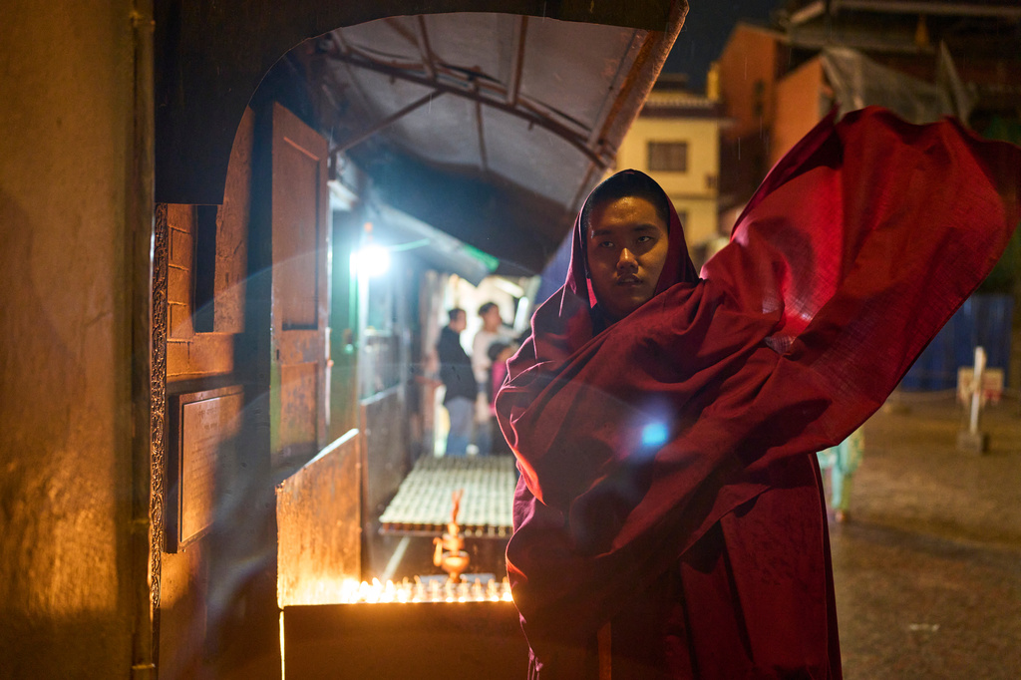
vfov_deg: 37.8
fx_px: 992
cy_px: 340
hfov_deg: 54.4
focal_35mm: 35
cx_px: 510
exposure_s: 1/125
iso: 3200
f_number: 1.6
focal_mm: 35
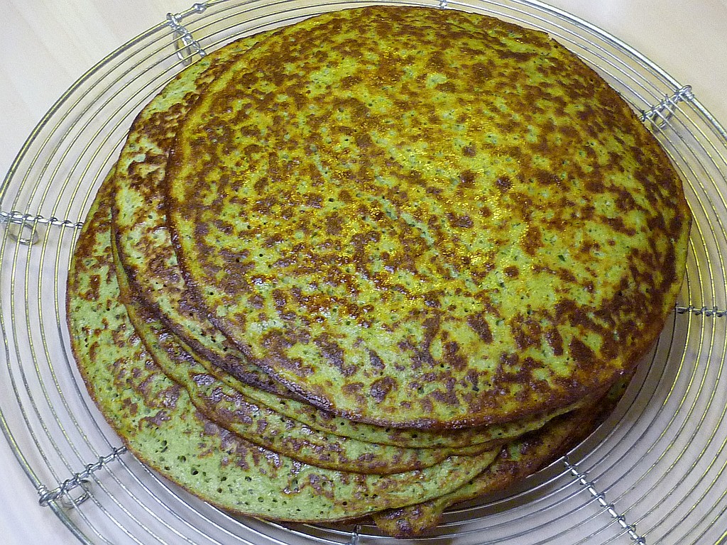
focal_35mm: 69
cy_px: 272
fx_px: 1449
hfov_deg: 28.2
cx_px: 364
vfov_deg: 21.3
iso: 320
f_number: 3
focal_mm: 6.4
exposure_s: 1/30
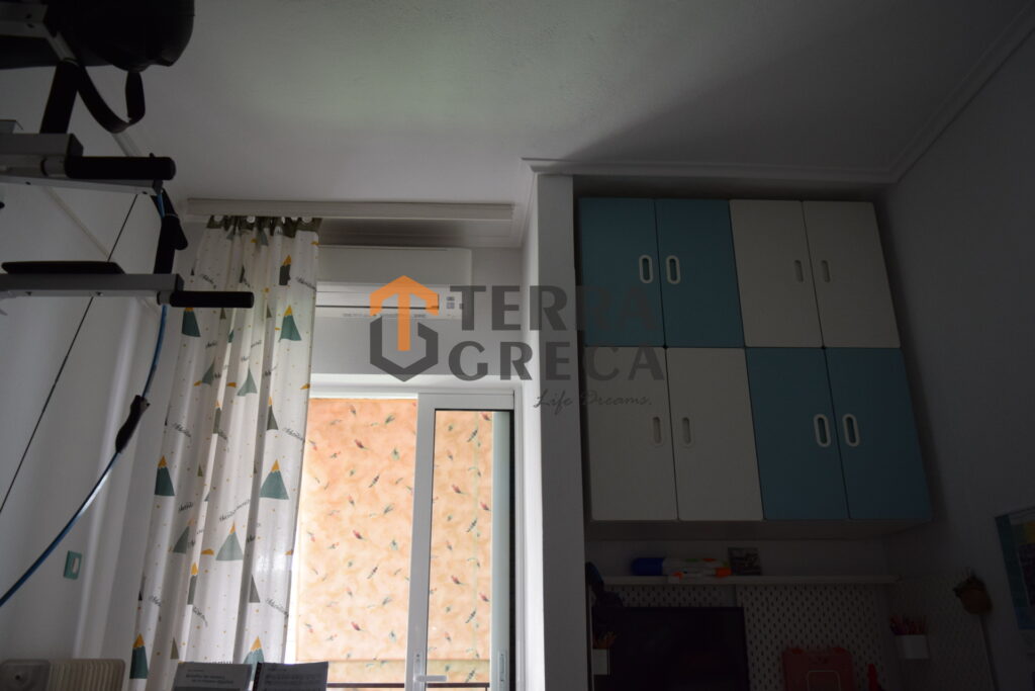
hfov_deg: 67.4
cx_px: 518
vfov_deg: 47.9
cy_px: 346
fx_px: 776
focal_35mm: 27
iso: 800
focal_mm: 18
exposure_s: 1/60
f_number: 4
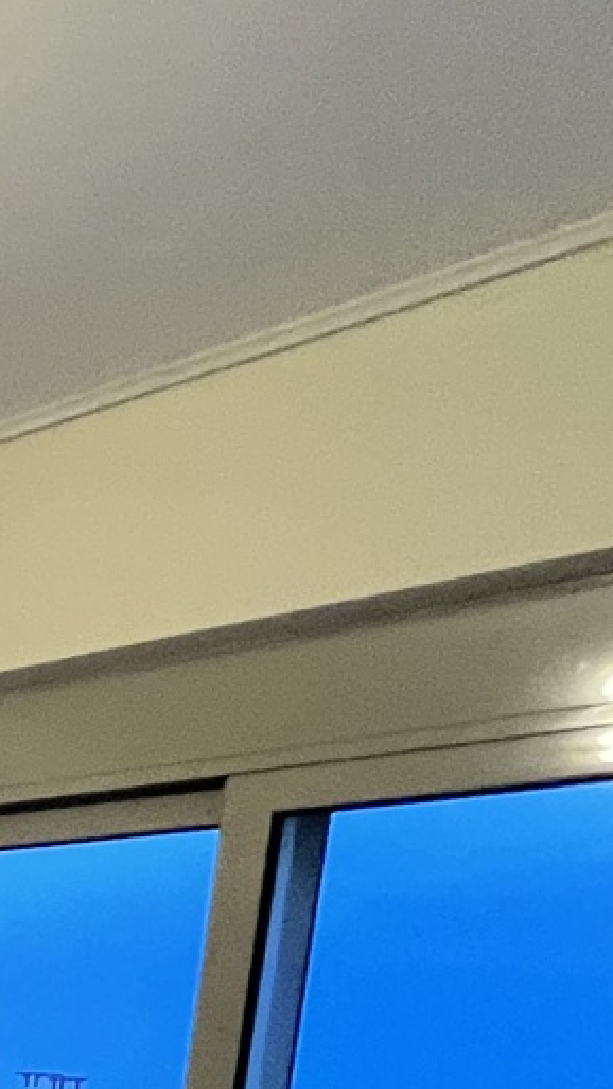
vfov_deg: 32.5
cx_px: -834
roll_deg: -4.2
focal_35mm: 53
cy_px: 1297
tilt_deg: -6.3
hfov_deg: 14.8
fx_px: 1530
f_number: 1.8
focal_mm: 1.57
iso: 400
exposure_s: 1/50
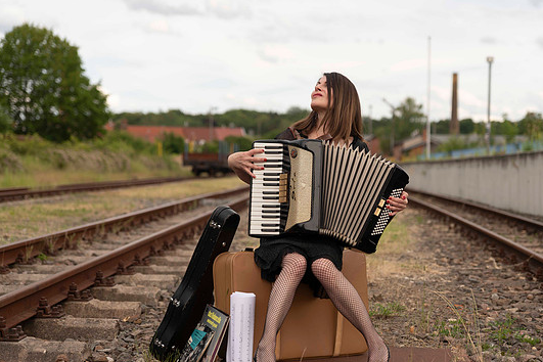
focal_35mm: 71
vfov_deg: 19.2
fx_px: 1071
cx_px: 286
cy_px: 186
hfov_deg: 28.4
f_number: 2.8
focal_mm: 65
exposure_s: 1/800
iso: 64
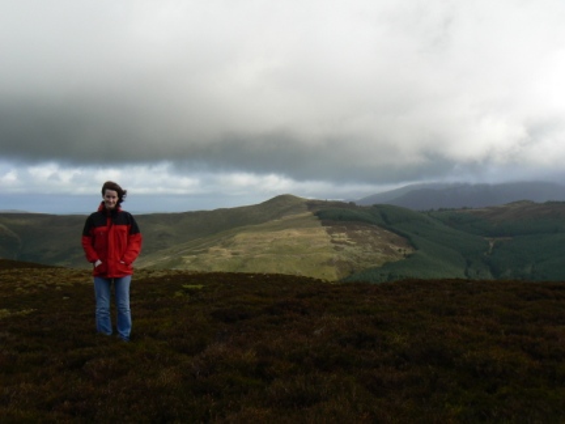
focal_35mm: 36
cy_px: 212
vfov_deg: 39.7
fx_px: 588
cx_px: 282
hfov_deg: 51.4
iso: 80
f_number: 5.6
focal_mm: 6
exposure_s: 1/400
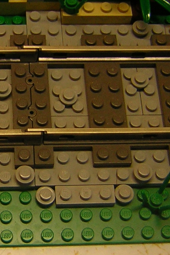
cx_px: 27
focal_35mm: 93
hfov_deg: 14.6
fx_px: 659
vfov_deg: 21.9
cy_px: 129
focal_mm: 4.7
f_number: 2.6
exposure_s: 1/17.4
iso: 50
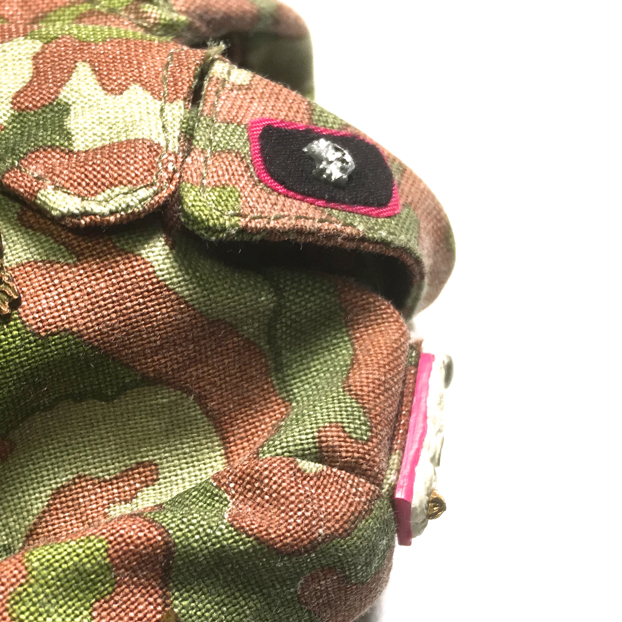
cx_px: 131
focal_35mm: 52
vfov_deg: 32.2
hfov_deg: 32.0
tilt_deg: -59.8
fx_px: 1057
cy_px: 464
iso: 25
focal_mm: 4.15
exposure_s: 1/50
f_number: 2.2
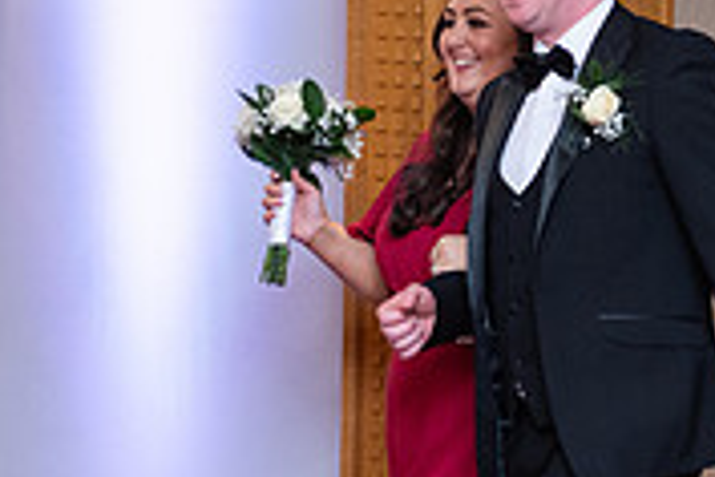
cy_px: 293
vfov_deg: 5.5
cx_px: 605
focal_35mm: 250
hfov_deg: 8.2
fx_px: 4965
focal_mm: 70
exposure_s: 1/160
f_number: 3.5
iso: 800
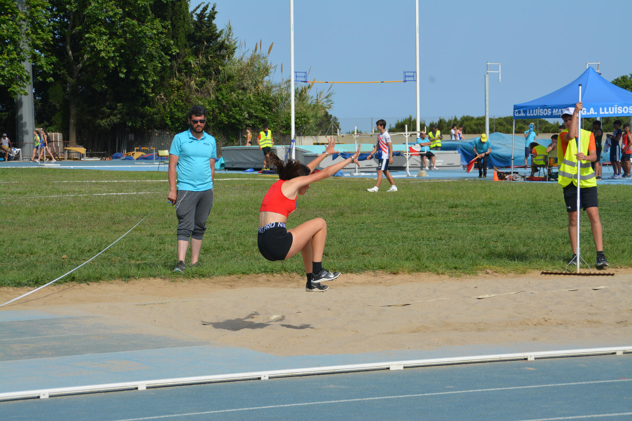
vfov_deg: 12.2
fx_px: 1975
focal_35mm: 112
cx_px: 316
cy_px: 210
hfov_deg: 18.2
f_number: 7.1
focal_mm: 75
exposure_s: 1/2000
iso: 400
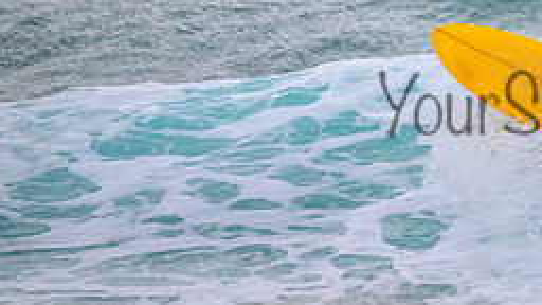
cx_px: 597
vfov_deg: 0.9
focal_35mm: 1425
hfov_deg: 1.5
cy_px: 86
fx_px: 20480
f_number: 11
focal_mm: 600
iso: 10000
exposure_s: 1/2000
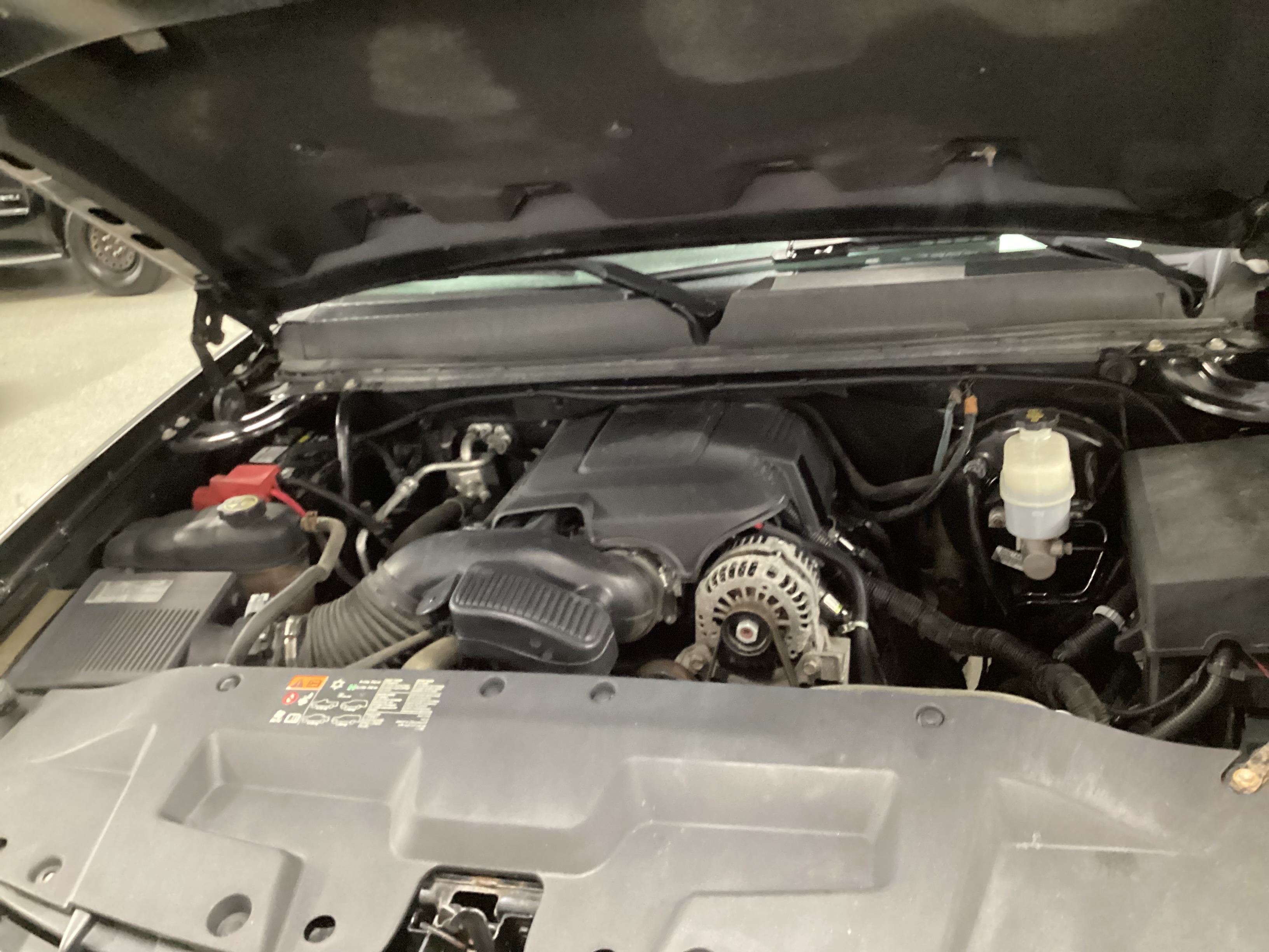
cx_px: 634
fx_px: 1136
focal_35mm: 31
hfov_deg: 58.4
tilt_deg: -27.0
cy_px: 476
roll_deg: +9.2
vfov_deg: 45.4
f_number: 2.4
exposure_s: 1/17
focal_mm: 3.3
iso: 640
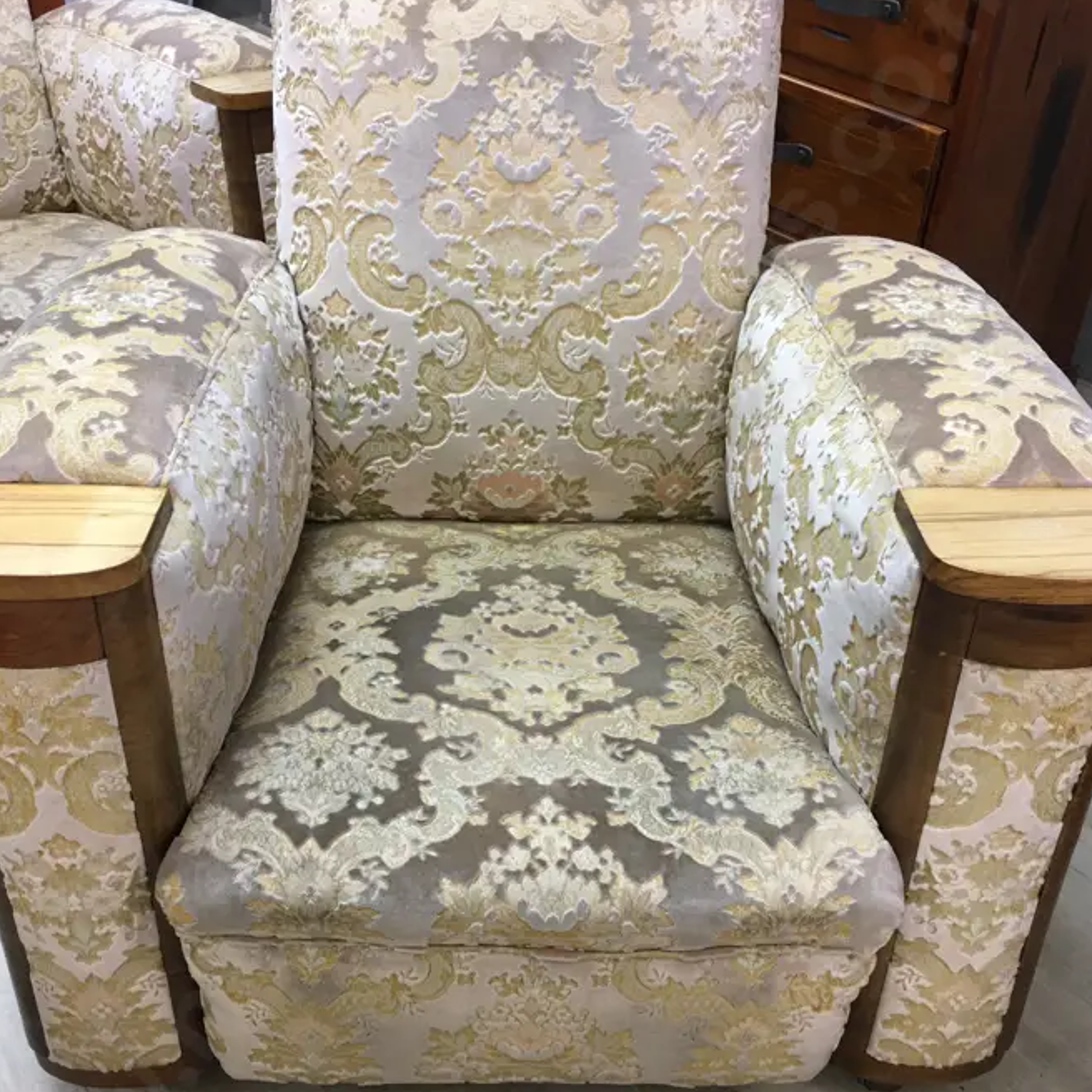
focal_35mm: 40
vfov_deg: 41.8
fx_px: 1428
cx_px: 504
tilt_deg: -35.6
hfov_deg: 41.8
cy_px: 618
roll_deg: -3.3
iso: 40
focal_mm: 4.15
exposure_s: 1/17
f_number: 2.2
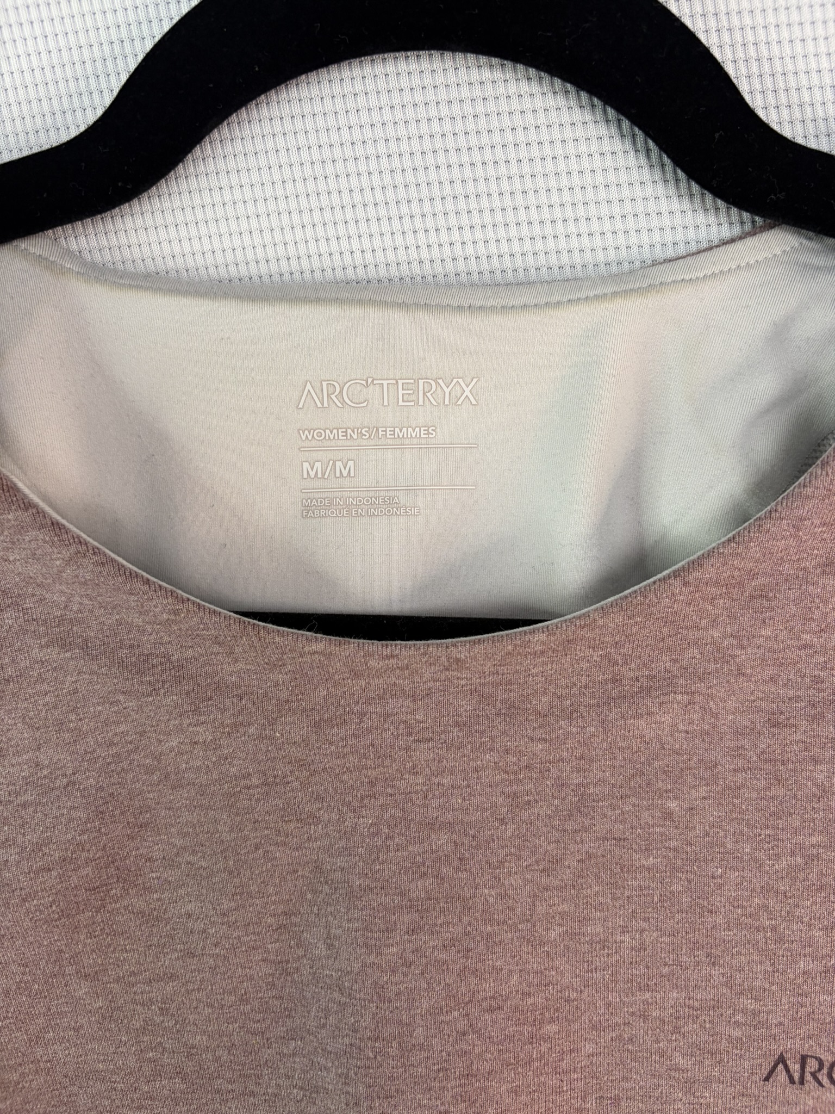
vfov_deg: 67.3
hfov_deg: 53.1
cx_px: 418
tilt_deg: -16.0
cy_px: 557
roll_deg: -0.5
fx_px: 836
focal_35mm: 26
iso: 125
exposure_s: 1/122
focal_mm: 5.96
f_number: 1.6
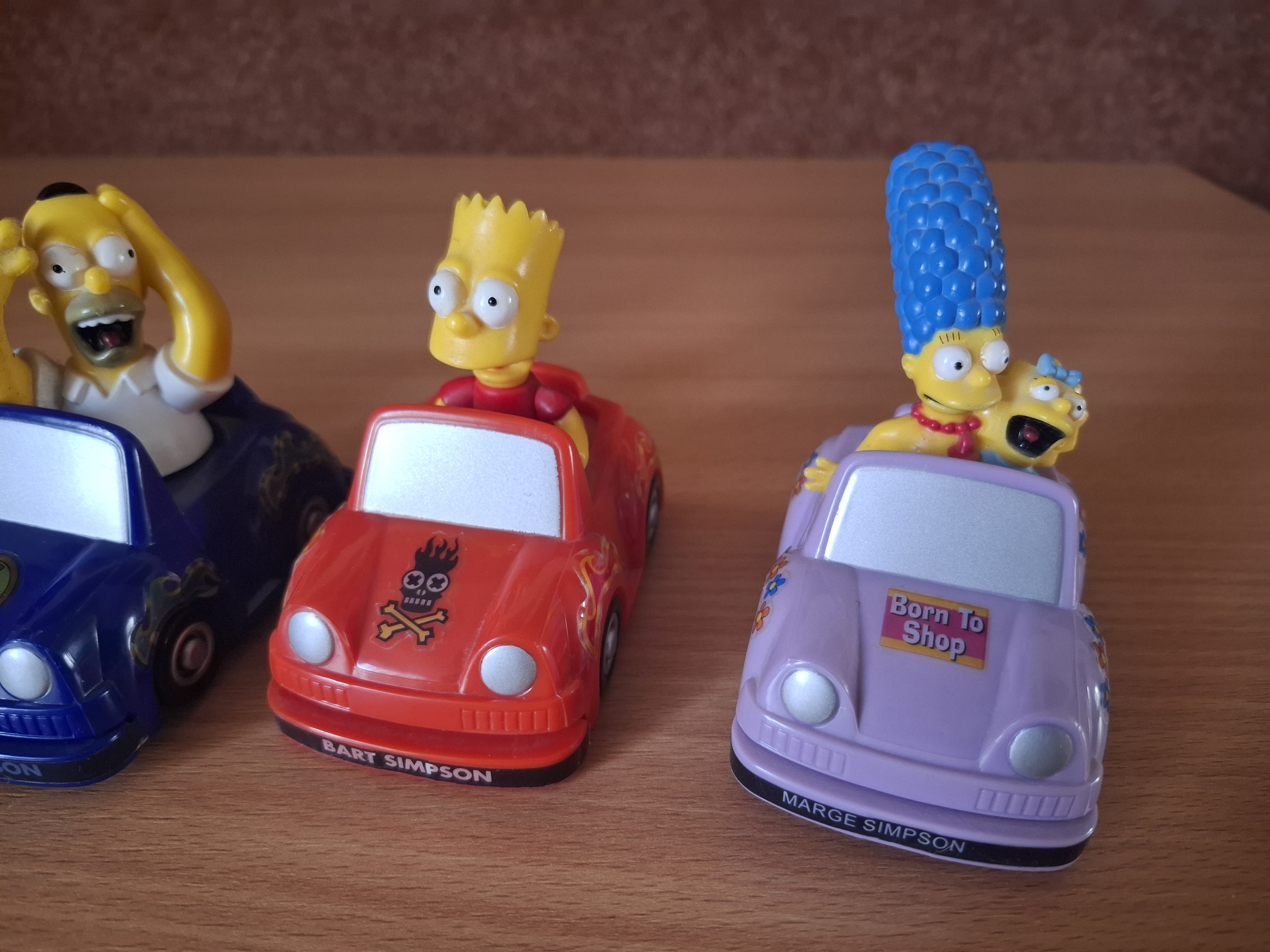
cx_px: 635
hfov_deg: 73.9
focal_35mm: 23
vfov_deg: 58.9
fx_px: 844
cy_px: 476
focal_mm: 5.54
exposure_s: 1/50
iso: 200
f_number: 1.8
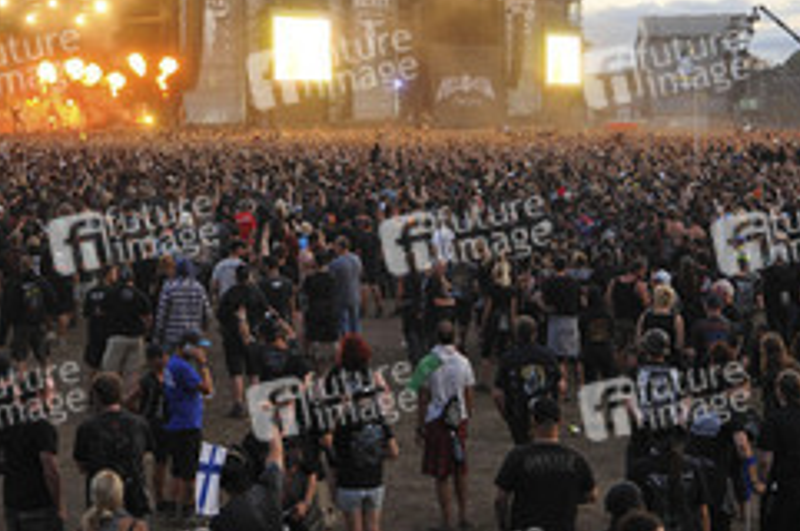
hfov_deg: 27.0
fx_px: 1664
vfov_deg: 18.1
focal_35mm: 75
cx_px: 377
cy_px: 153
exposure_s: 1/250
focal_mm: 40
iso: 1000
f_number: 3.2
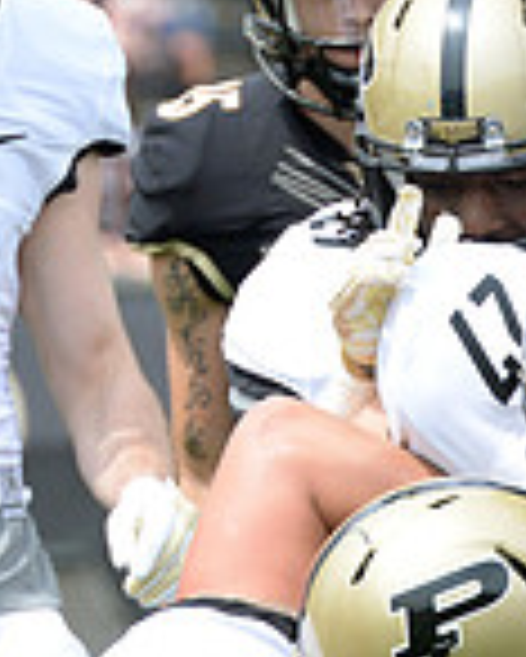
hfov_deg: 1.9
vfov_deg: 2.4
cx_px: 483
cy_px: 882
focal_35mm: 808
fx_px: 15707
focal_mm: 280
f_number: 8
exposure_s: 1/1000
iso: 640
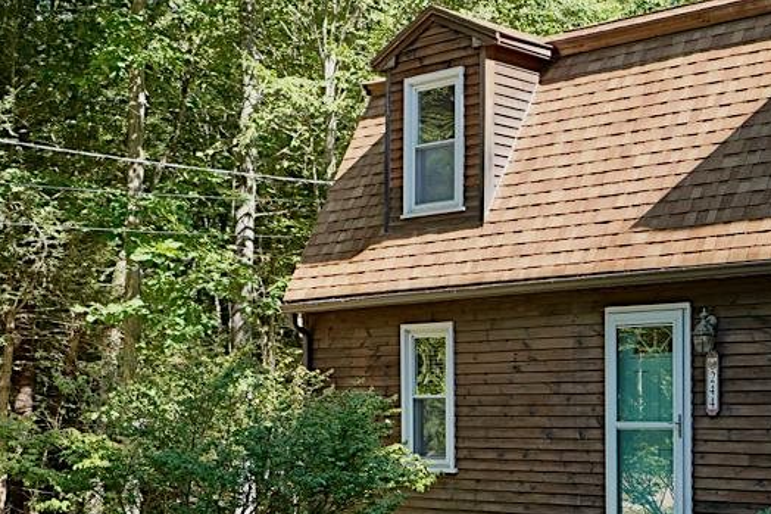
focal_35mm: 55
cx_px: 889
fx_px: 1177
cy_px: 482
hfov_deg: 31.3
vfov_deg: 23.8
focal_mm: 16
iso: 100
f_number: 4.5
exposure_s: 1/80
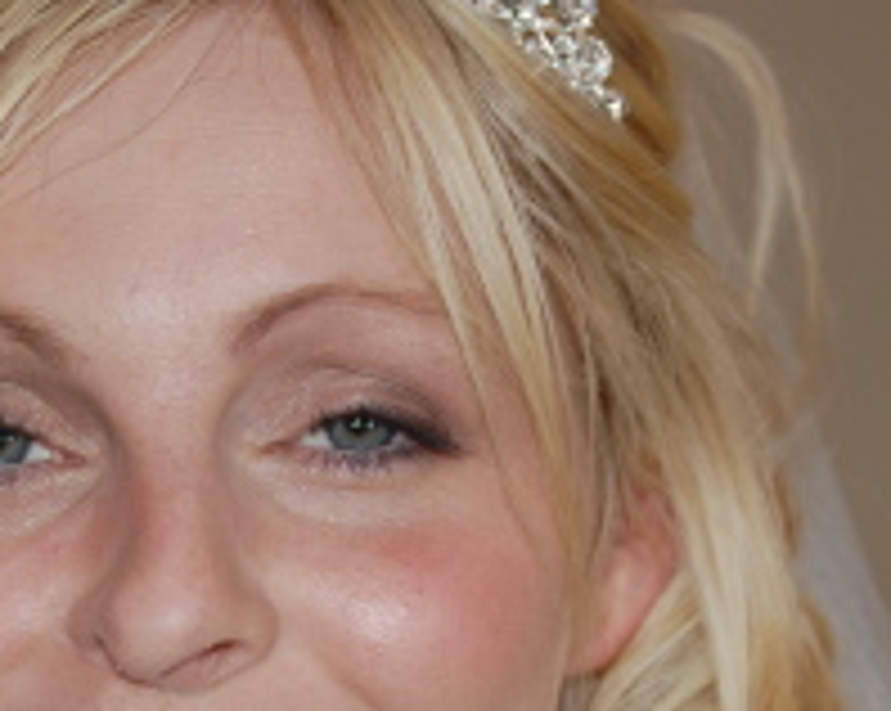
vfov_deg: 8.5
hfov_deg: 10.6
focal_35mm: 182
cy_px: 508
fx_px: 4795
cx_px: 238
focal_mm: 50
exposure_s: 1/60
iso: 400
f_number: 5.6
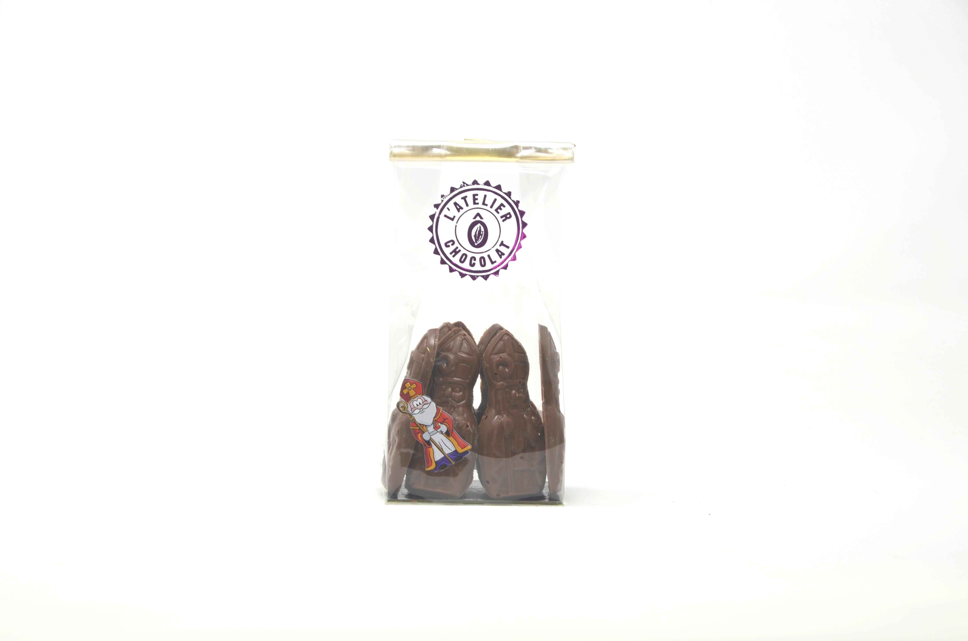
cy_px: 320
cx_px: 484
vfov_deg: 18.1
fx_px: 2012
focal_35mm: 75
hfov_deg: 27.0
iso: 100
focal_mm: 50
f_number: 8
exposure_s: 1/40
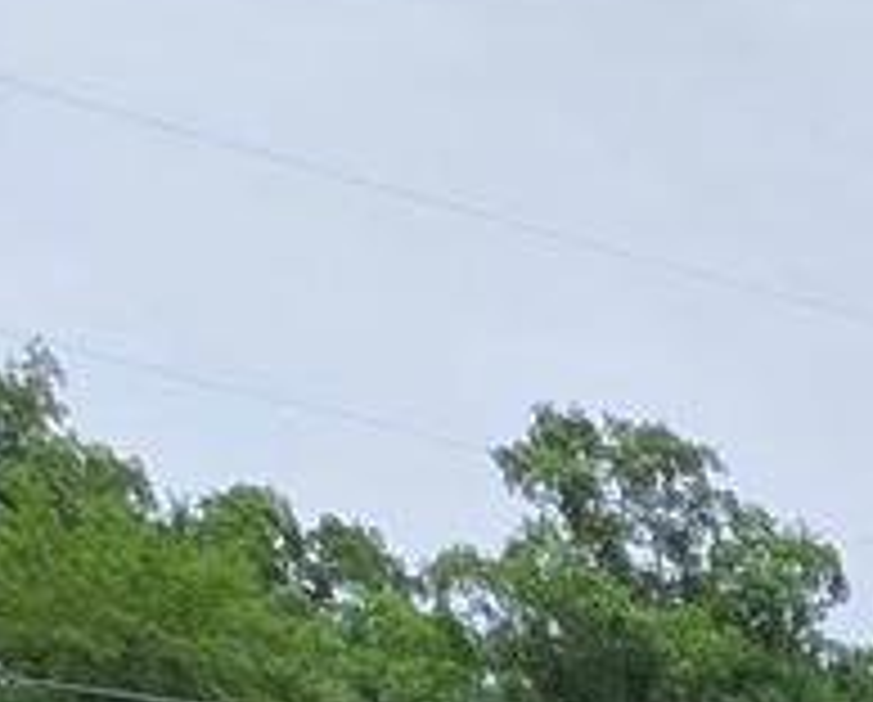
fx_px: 2434
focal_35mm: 94
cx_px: 2070
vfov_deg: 11.0
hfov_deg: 14.2
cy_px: 2074
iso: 40
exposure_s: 1/769
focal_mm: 2.2
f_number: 1.9
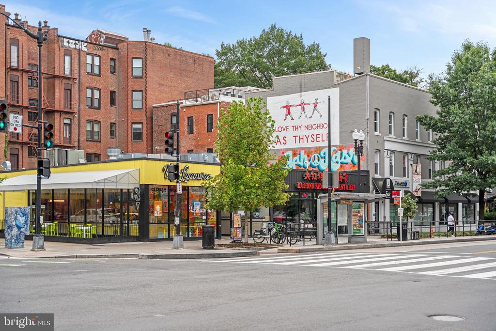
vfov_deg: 27.5
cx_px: 248
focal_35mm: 49
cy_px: 166
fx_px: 677
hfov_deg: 40.3
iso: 100
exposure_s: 1/1000
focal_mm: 49.1
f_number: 2.8
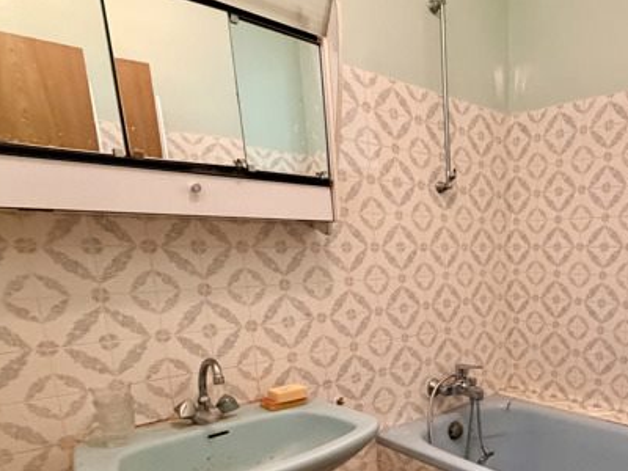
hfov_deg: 58.0
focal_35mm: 28
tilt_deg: -12.0
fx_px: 508
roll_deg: +1.4
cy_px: 366
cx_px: 513
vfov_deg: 47.5
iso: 640
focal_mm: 2.22
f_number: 2.2
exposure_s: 1/50
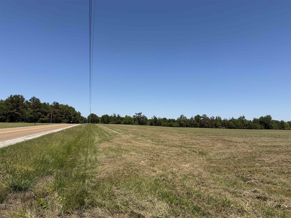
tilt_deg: +3.3
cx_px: 146
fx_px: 202
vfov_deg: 56.8
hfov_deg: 71.6
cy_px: 109
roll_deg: -0.4
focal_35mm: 24
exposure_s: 1/6711
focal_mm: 6.76
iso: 80
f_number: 1.78
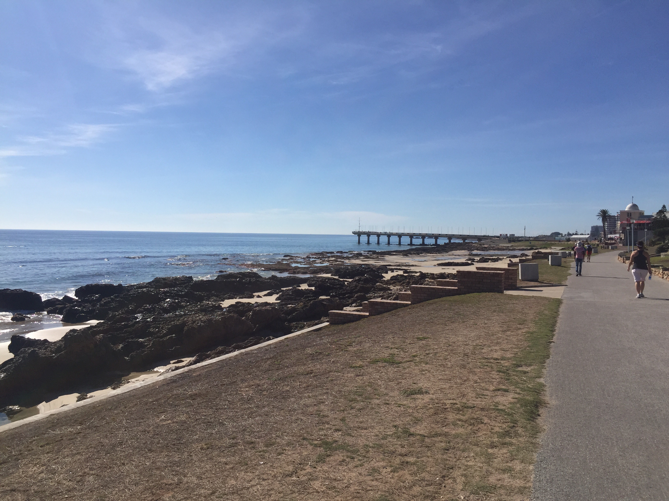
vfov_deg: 48.2
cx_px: 334
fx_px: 560
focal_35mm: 29
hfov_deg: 61.7
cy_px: 250
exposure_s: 1/4950
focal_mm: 4.15
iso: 32
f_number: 2.2
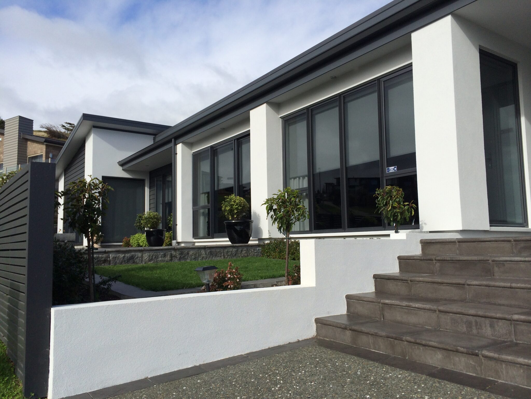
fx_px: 460
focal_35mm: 30
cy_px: 200
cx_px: 266
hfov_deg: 60.0
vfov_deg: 46.8
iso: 40
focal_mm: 4.12
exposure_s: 1/2564
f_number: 2.2
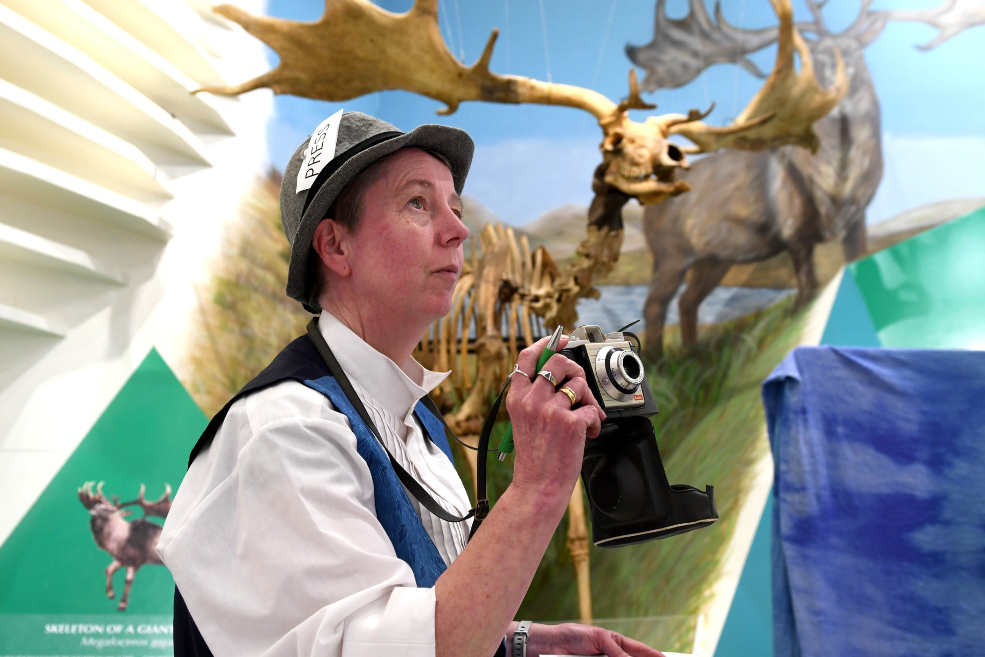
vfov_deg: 33.0
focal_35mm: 40
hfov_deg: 47.9
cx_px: 492
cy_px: 328
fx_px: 1108
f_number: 4
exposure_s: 1/60
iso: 640
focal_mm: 27
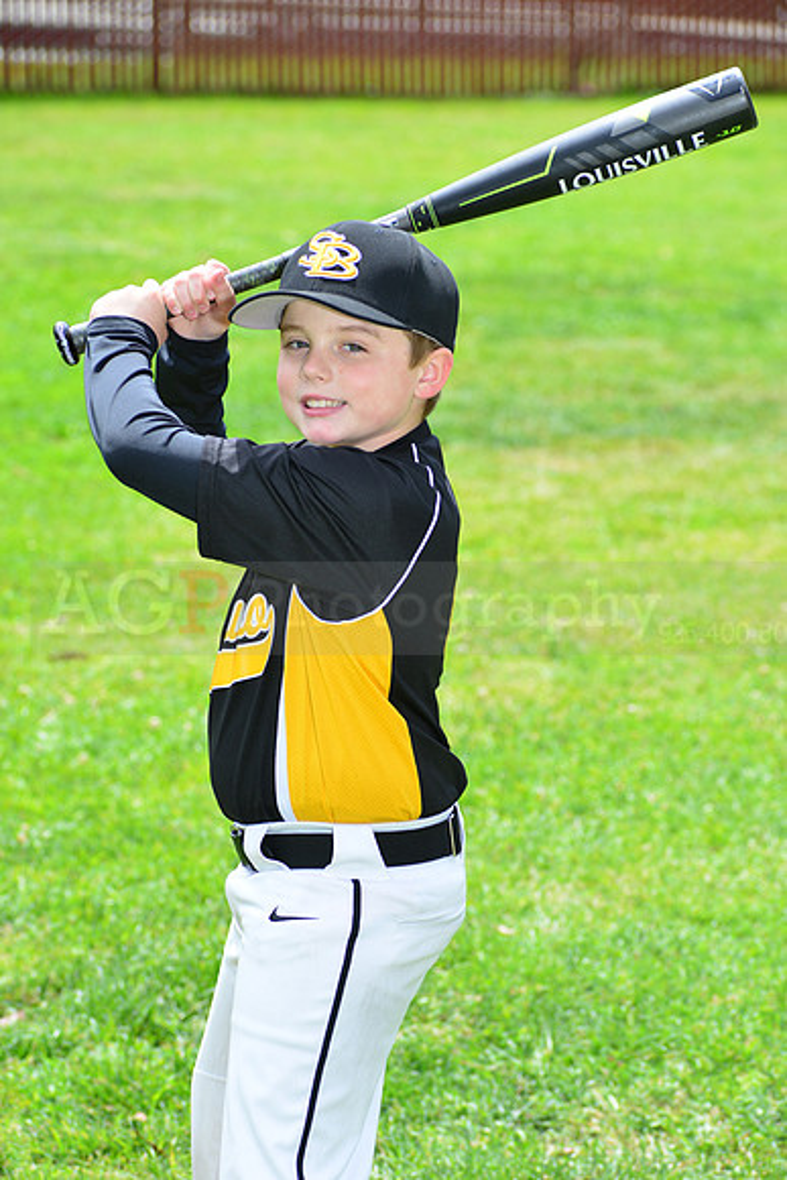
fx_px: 4424
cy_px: 590
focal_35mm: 135
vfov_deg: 15.2
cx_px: 394
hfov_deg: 10.2
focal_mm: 135
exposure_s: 1/200
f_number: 8
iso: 200
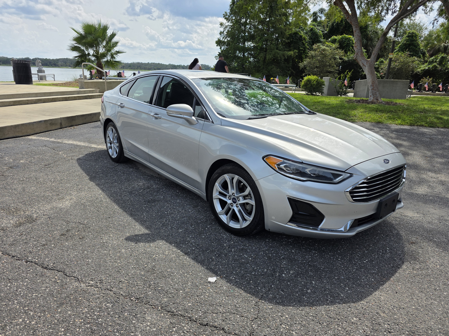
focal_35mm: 23
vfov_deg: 58.9
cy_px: 168
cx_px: 224
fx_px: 298
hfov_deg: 73.9
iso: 80
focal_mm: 6.3
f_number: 1.7
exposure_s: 1/5017
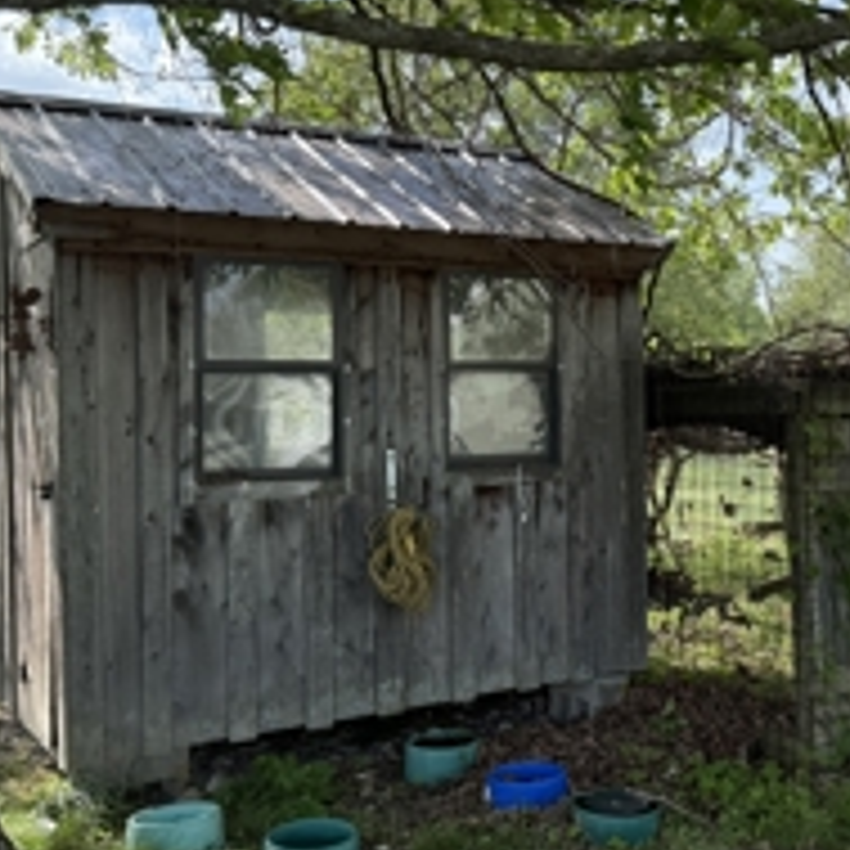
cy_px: 396
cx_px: 693
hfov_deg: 36.2
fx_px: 1250
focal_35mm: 45
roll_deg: +1.1
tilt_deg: -0.1
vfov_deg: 37.5
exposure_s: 1/1855
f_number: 1.78
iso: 100
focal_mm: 6.76
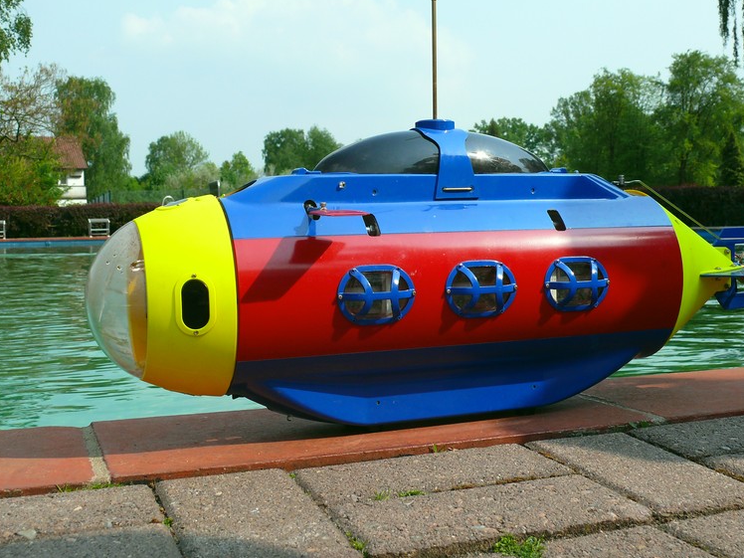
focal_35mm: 46
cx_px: 391
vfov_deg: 31.5
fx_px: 989
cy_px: 262
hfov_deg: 41.2
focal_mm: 8.8
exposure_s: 1/250
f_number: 4.5
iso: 100
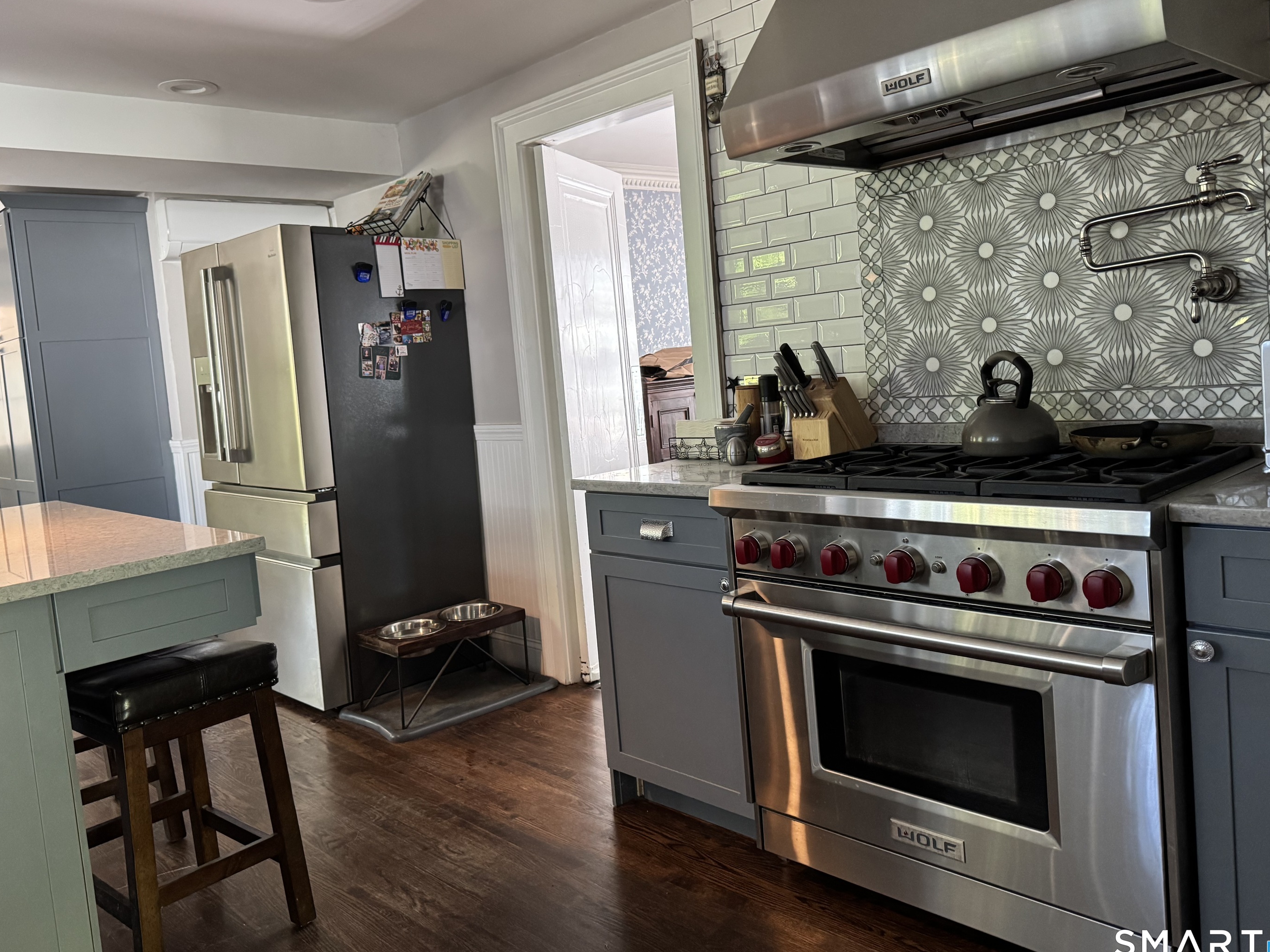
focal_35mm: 27
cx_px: 613
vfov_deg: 51.3
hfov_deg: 65.3
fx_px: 991
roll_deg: +5.6
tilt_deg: -5.0
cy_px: 432
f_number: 1.78
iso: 640
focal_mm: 6.76
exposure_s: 1/60
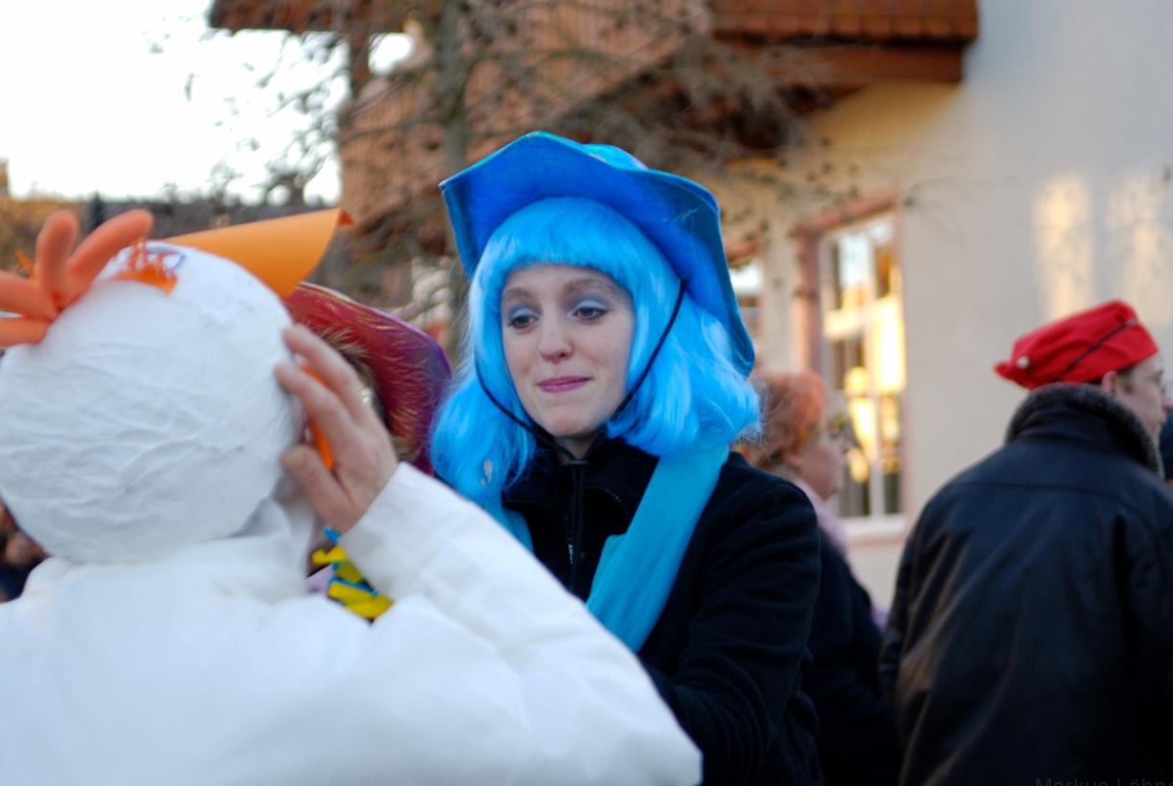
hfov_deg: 23.0
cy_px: 399
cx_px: 578
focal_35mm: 89
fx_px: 2889
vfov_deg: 15.5
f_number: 2.8
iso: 100
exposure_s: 1/80
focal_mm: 55
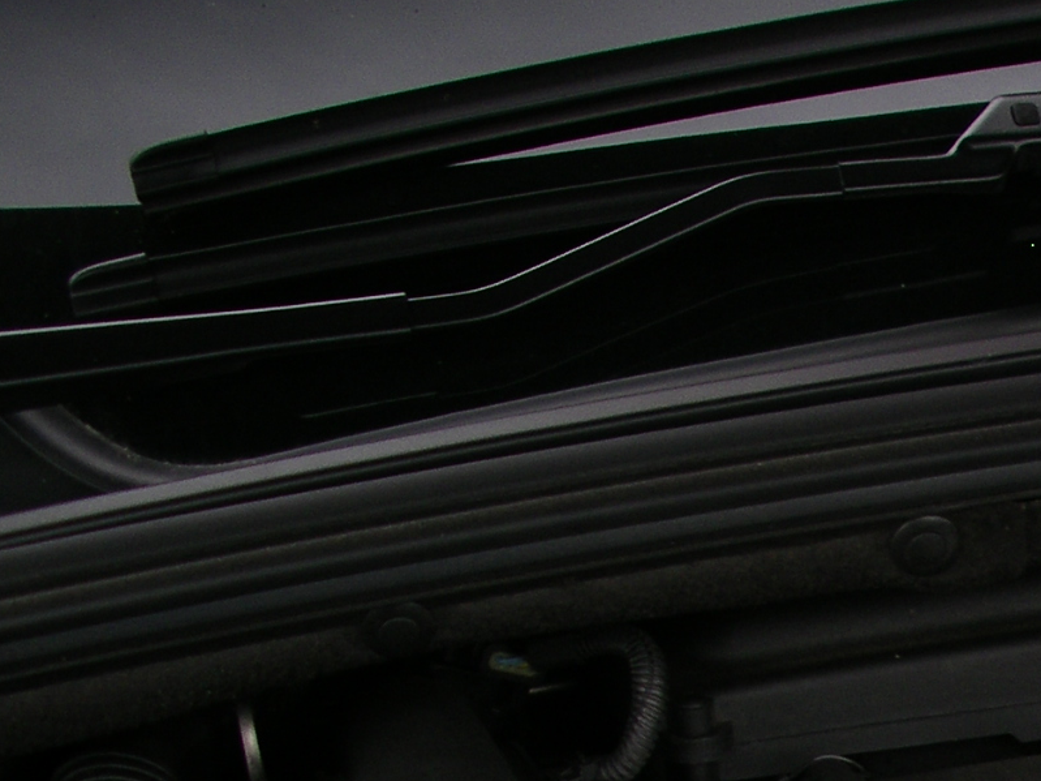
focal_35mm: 120
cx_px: 1599
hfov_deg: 15.1
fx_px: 3608
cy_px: 1179
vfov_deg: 11.8
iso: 80
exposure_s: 1/100
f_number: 2.8
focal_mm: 7.8
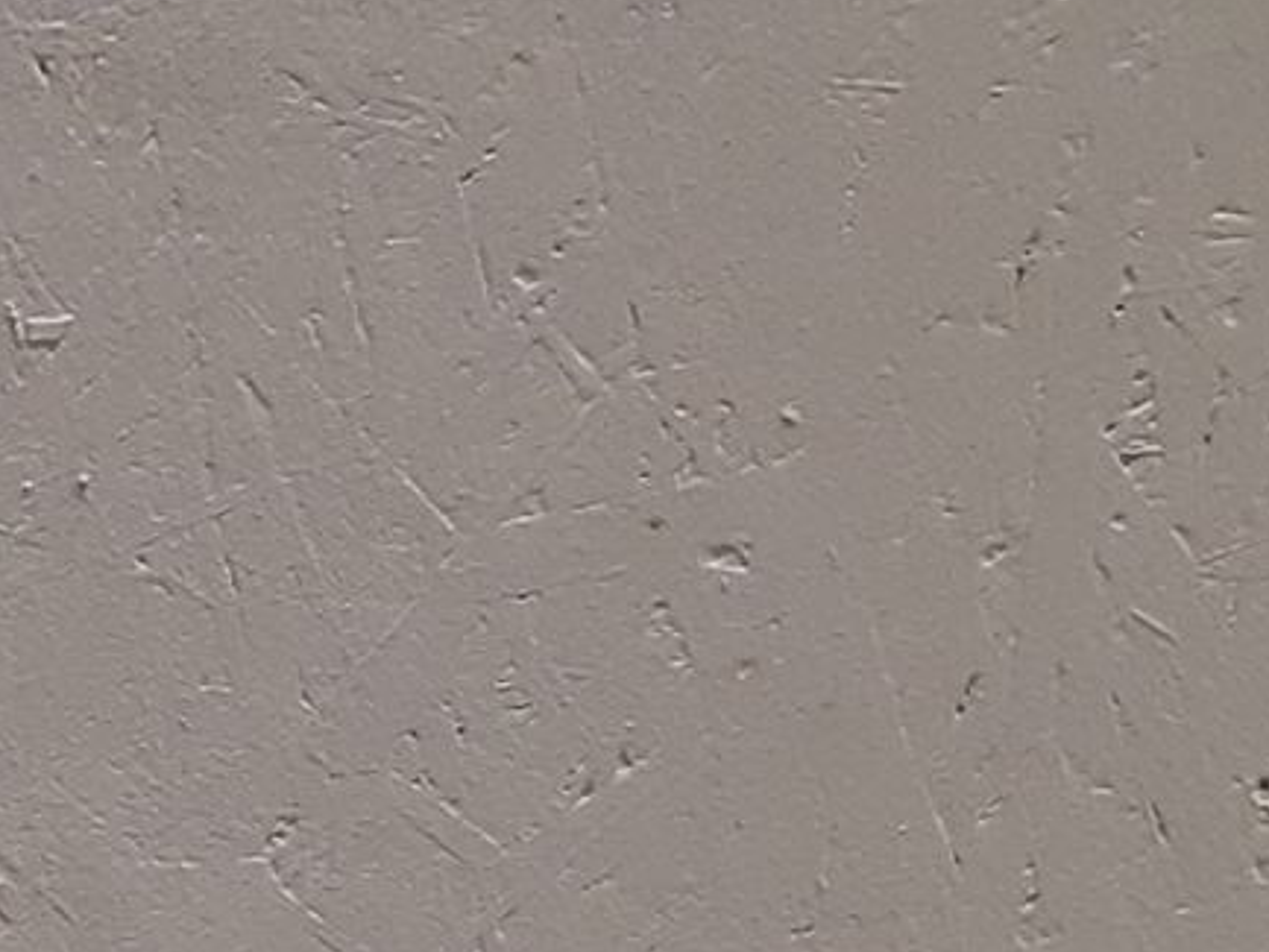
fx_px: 4510
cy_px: 1453
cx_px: -1295
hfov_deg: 13.6
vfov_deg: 11.5
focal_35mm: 123
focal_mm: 3.93
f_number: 1.7
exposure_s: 1/50
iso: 160
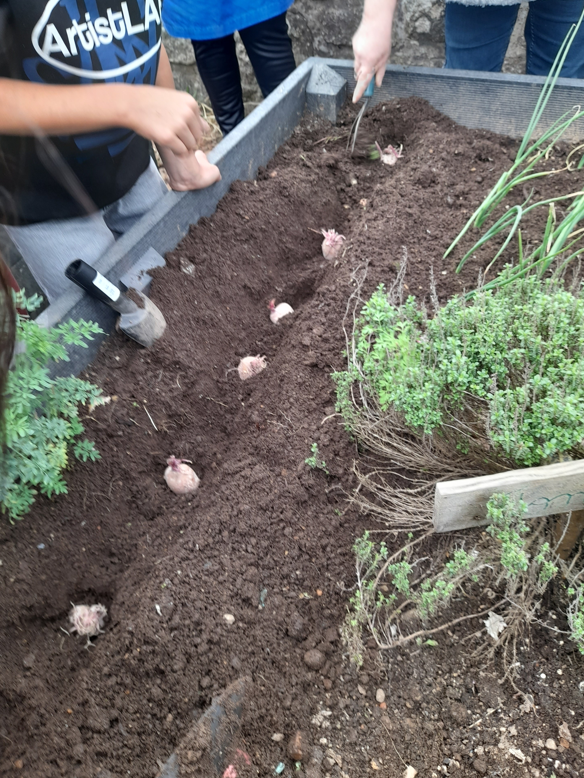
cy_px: 380
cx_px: 288
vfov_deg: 67.3
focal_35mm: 26
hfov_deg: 53.1
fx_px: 585
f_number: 2
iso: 20
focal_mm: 4.6
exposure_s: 1/50
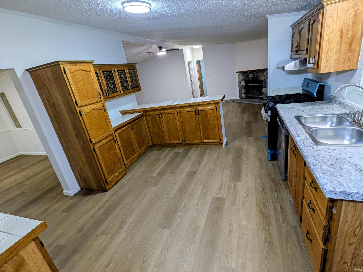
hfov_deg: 102.1
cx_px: 182
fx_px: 147
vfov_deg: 85.7
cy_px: 136
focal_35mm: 14
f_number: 2.2
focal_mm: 1.85
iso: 57
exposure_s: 1/60
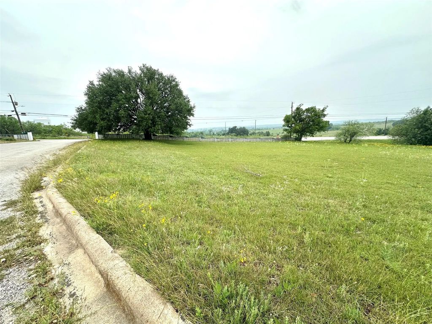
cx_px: 216
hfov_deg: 102.1
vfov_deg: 85.7
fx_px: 175
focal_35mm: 14
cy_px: 162
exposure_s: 1/1208
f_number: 2.2
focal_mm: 2.22
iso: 40
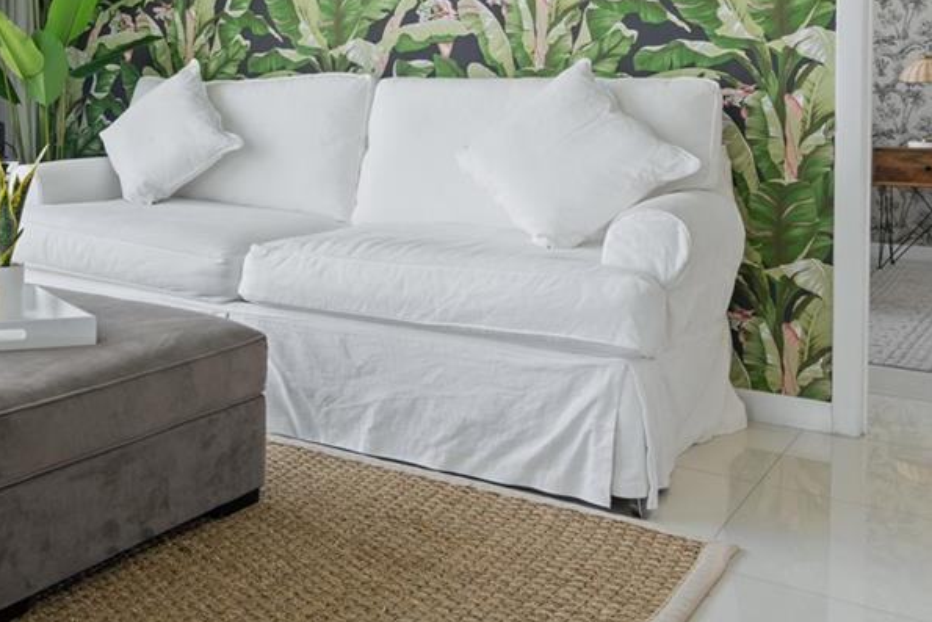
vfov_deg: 30.3
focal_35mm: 43
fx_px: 1113
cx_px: 70
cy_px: 103
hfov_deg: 41.4
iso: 400
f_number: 8
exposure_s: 1/25
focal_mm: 16
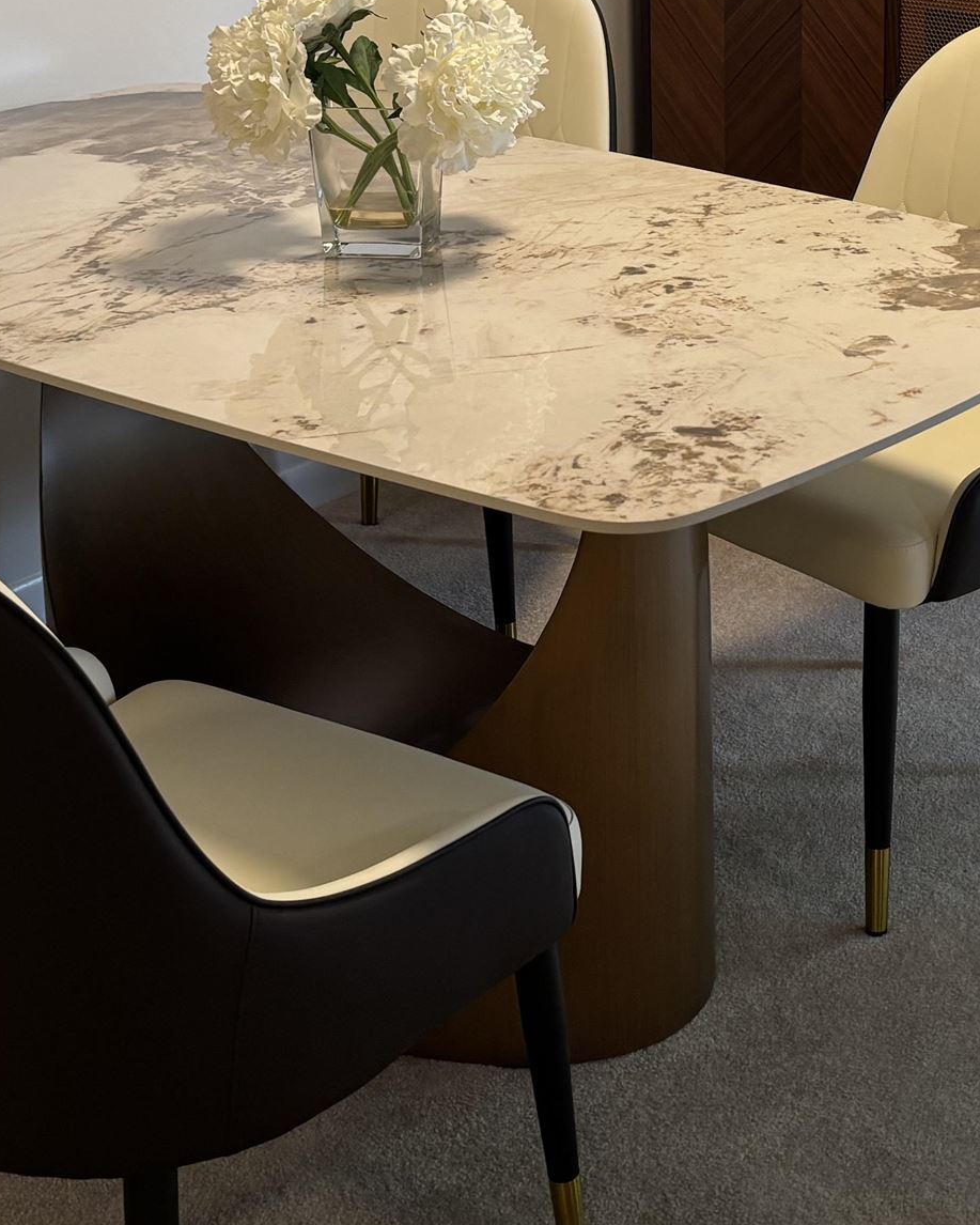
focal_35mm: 68
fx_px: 2465
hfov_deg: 22.3
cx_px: 709
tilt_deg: -13.4
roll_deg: +0.6
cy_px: 88
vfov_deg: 26.8
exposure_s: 1/60
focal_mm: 5.96
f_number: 1.6
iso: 100
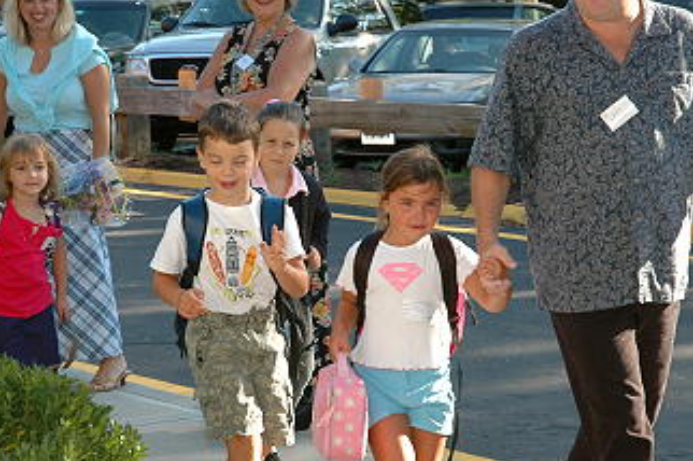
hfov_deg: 18.2
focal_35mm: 113
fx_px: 2167
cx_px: 325
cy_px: 194
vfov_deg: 12.1
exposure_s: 1/125
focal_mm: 55
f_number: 5.6
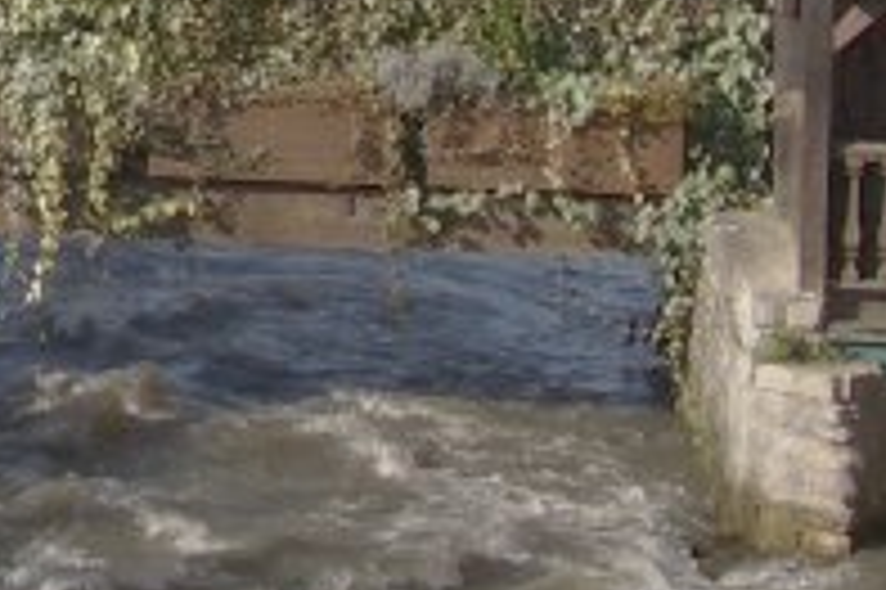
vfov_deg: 9.0
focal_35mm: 148
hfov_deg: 12.9
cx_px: -580
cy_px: -306
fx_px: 3639
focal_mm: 5.8
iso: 80
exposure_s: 1/250
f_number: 4.3
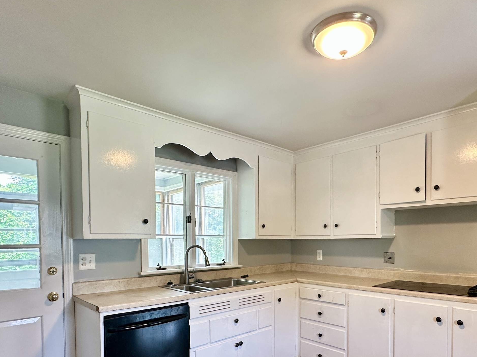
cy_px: 249
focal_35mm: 23
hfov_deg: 73.7
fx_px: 317
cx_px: 265
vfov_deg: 57.0
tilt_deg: -2.1
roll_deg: -0.1
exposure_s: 1/120
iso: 160
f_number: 2.2
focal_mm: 2.22
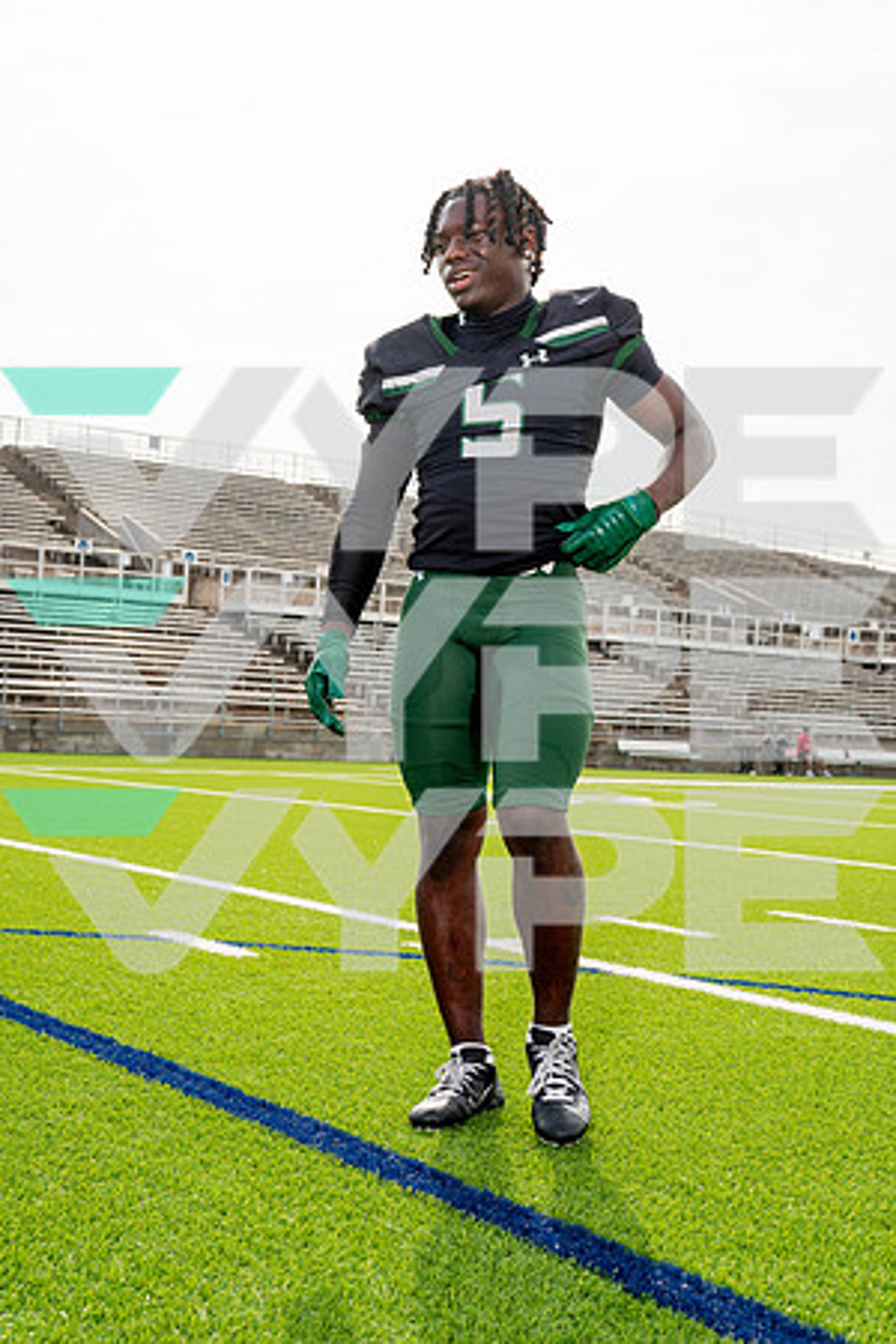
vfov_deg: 41.9
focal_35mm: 47
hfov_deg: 28.6
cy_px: 672
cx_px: 448
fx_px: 1755
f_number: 5.6
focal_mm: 47
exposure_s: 1/320
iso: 100
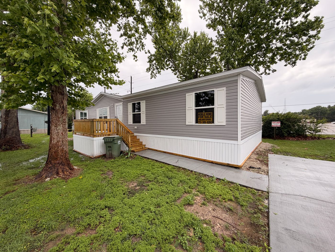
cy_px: 126
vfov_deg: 85.7
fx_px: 135
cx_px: 168
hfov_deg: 102.1
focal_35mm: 14
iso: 40
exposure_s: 1/564
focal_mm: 2.22
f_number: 2.2
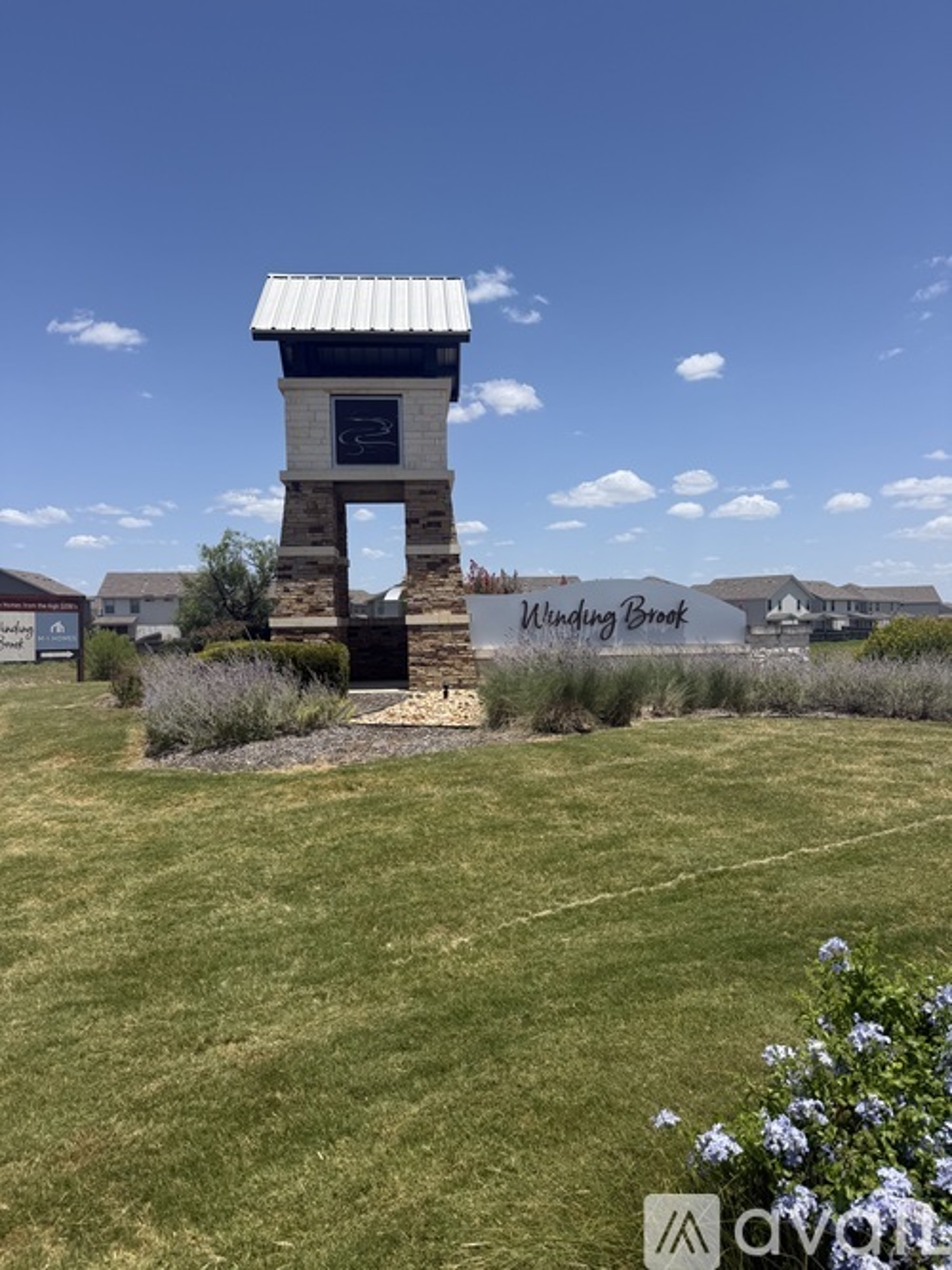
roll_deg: +0.6
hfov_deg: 56.8
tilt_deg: -0.1
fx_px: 880
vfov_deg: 71.6
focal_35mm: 24
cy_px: 635
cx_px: 476
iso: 80
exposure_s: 1/6711
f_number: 1.78
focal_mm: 6.76
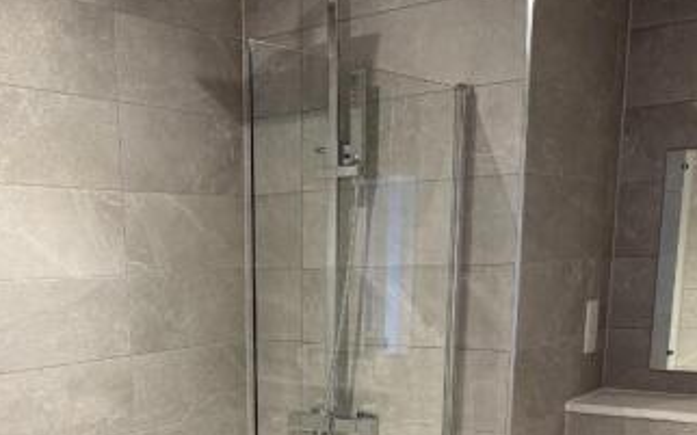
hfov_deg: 42.6
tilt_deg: -13.2
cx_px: 207
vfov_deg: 26.2
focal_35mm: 46
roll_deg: +2.0
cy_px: 458
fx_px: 873
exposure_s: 1/50
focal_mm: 6.76
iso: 250
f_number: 1.78
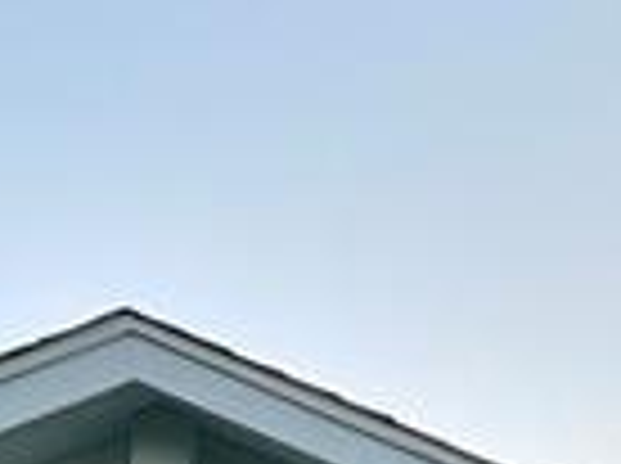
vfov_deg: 7.2
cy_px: 1144
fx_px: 3456
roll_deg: +0.7
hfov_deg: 9.9
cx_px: 932
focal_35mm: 193
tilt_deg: +6.7
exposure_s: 1/362
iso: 50
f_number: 1.5
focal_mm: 5.7
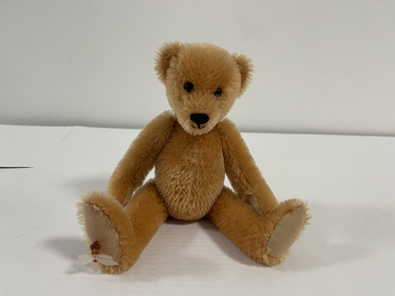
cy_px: 148
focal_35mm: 25
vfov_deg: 54.9
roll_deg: -3.2
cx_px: 198
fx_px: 285
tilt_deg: -13.9
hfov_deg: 69.4
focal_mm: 5.1
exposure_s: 1/50
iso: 80
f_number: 1.6
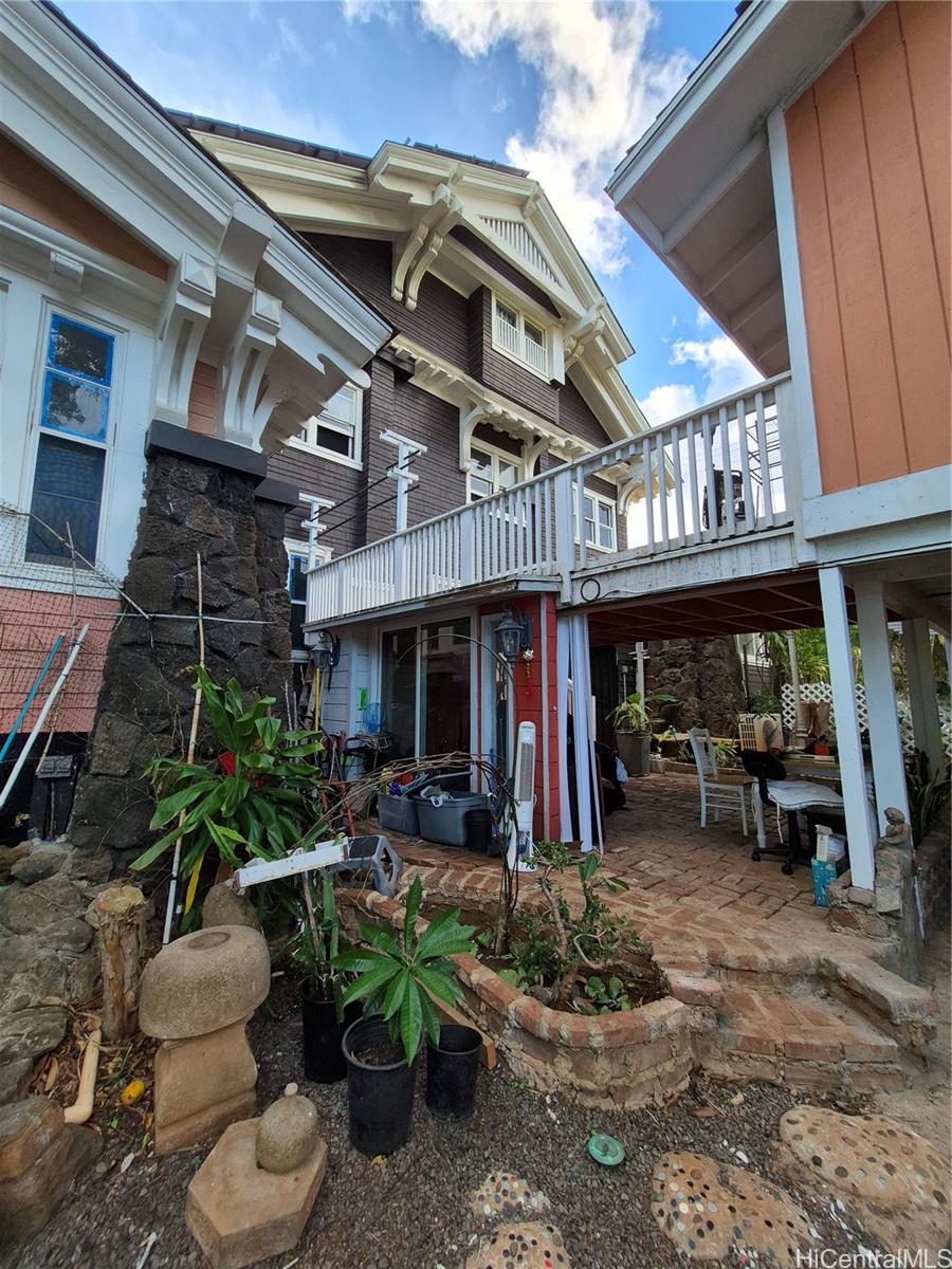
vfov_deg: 106.2
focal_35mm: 13
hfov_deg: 89.9
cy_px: 634
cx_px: 476
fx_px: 477
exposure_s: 1/221
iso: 50
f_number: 2.2
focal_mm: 1.74
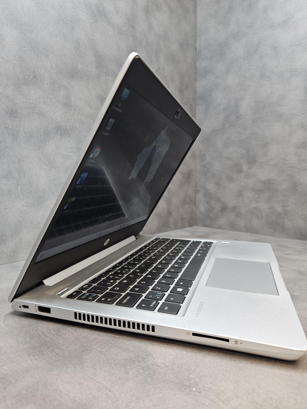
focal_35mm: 23
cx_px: 154
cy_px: 204
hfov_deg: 58.9
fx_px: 272
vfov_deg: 73.9
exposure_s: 1/100
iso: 160
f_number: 1.8
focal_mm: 5.4
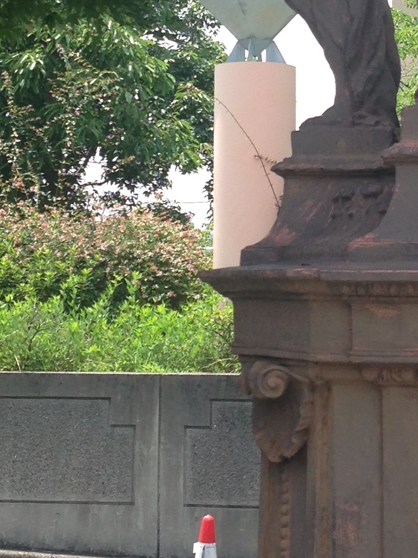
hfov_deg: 12.9
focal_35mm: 114
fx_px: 1835
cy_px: 78
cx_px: 338
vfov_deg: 17.1
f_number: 2.4
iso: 50
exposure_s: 1/417
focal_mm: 4.12
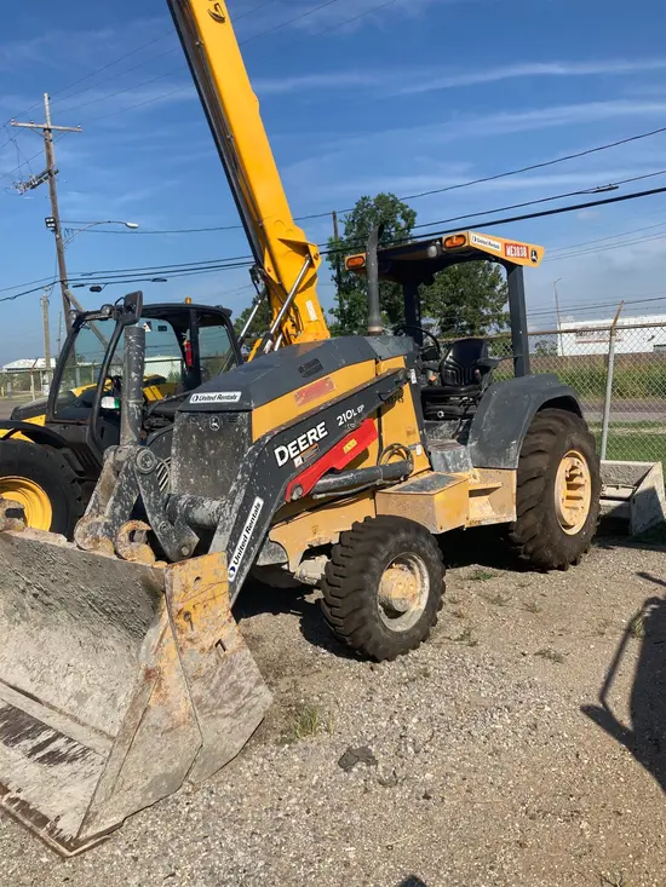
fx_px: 718
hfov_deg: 49.8
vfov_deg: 63.4
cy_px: 444
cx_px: 333
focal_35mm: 28
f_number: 1.8
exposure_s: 1/2433
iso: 20
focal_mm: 3.99
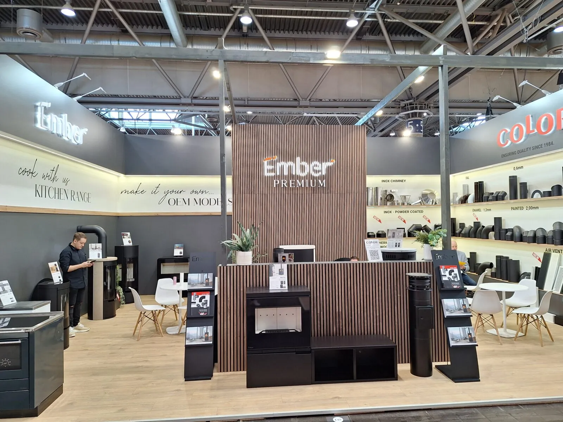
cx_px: 282
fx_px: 374
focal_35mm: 23
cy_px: 211
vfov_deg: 58.9
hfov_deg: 73.9
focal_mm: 5.54
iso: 50
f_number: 1.8
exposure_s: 1/50
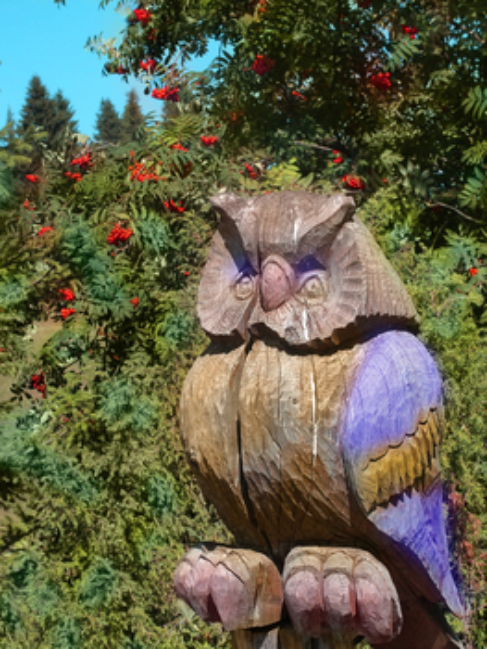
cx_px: 268
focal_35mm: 128
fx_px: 2398
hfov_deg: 11.6
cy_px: 334
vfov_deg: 15.4
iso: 100
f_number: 7.1
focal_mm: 24
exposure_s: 1/640
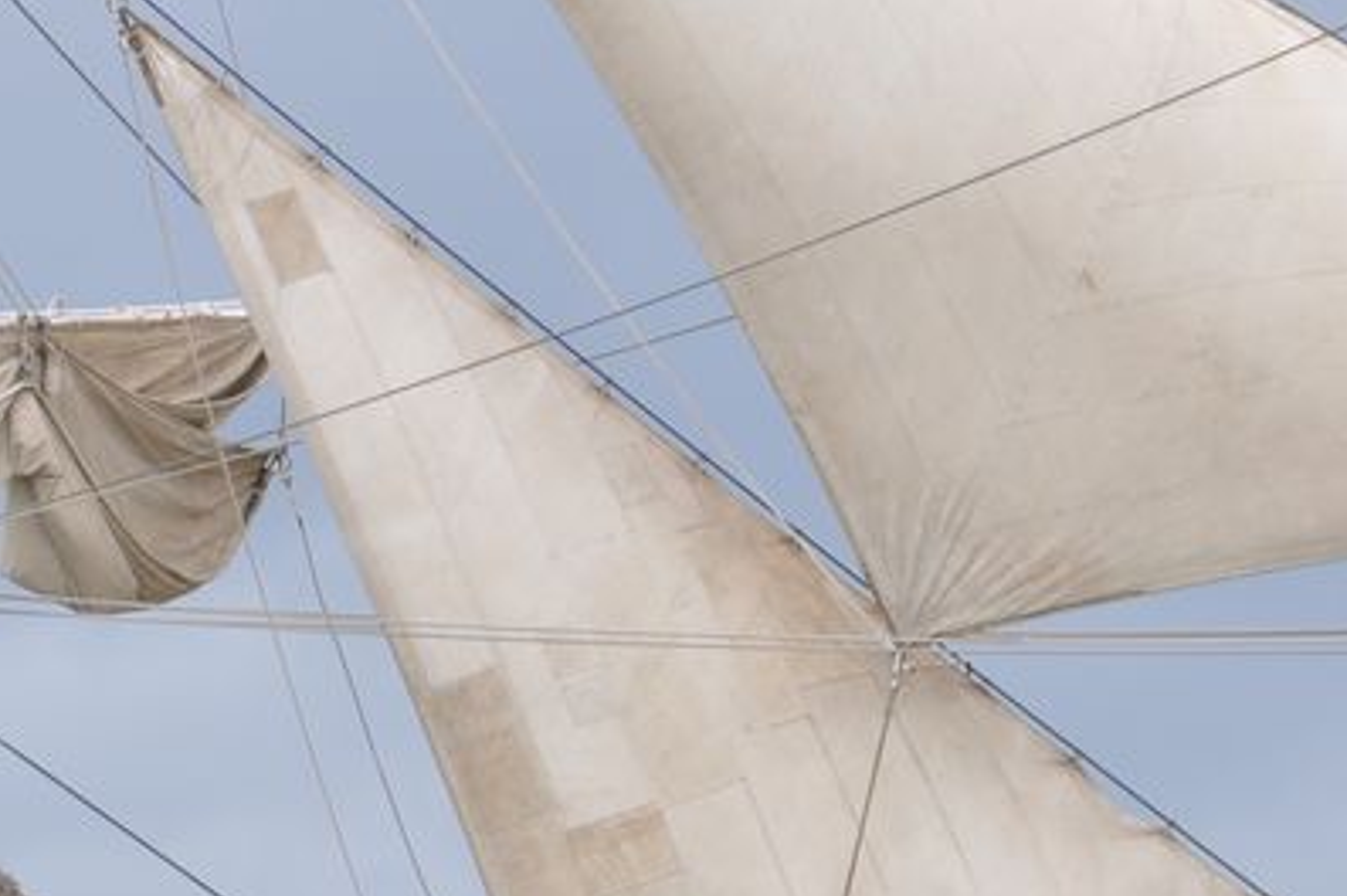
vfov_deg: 1.9
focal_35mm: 725
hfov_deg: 2.8
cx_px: -329
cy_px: 835
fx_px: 27104
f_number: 7.1
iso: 200
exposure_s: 1/250
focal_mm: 150
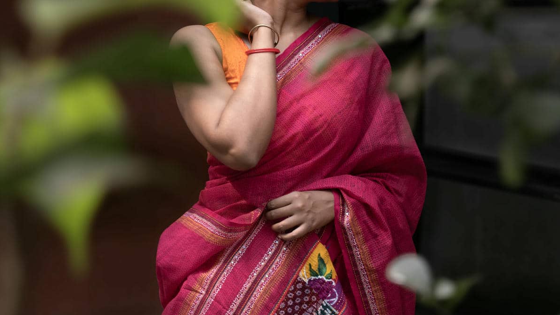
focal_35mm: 111
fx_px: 1648
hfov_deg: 19.3
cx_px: 282
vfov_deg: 10.9
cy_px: 205
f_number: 11
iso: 250
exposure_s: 1/60
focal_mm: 70
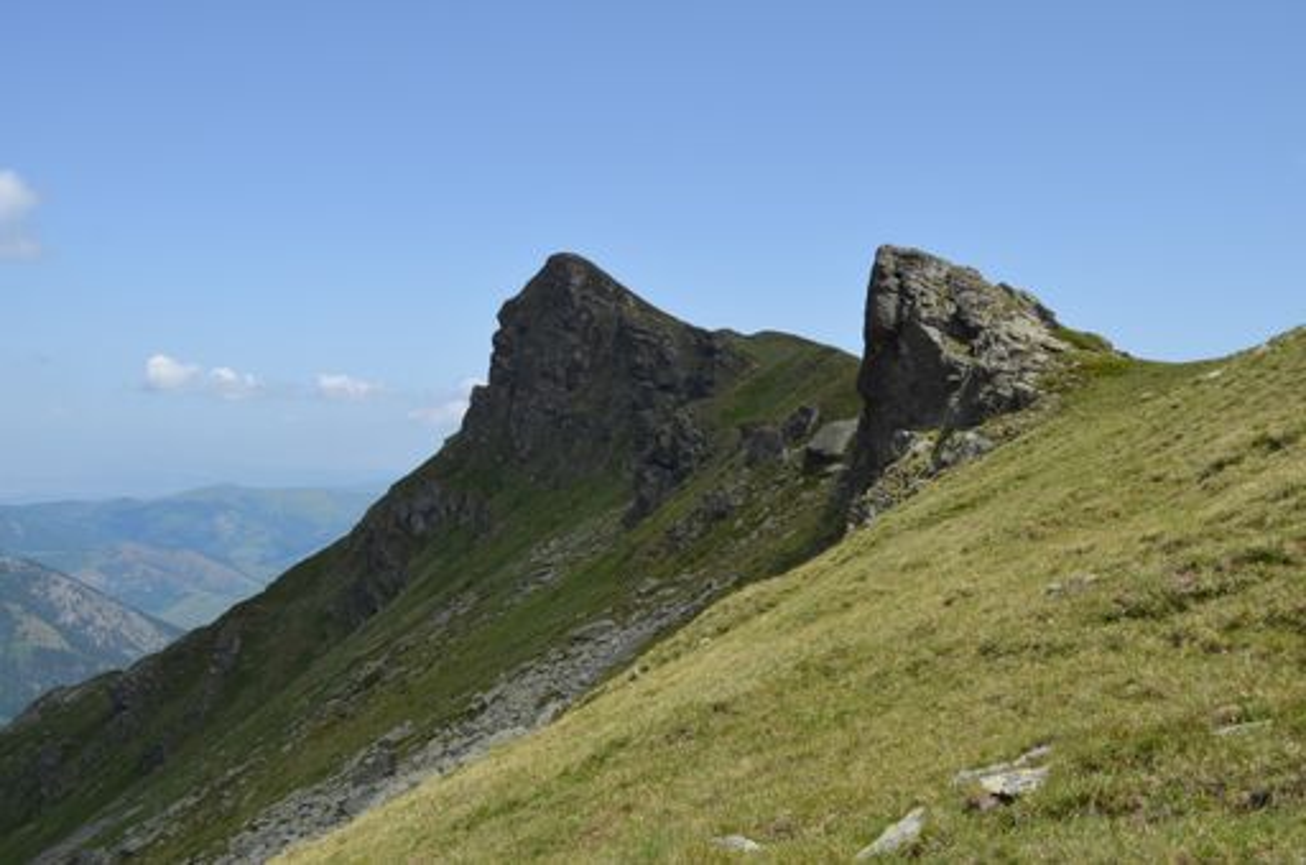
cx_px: 653
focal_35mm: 33
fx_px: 1195
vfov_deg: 39.8
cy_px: 432
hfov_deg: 57.3
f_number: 8
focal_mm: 22
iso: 110
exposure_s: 1/250
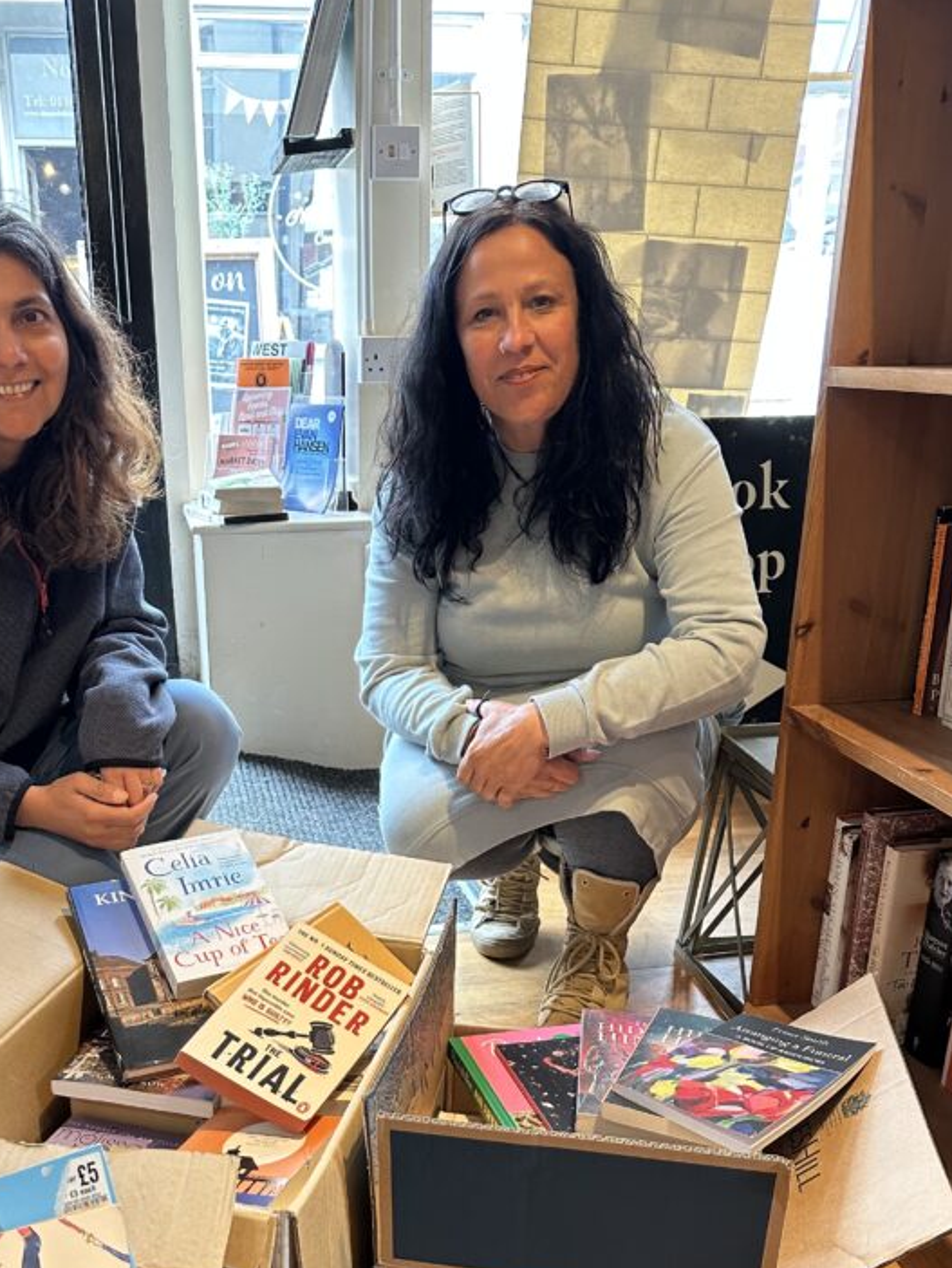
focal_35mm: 35
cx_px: 318
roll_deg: +1.4
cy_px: 878
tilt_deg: -21.1
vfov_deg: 51.3
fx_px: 1283
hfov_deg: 40.2
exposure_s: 1/50
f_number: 1.78
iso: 200
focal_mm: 6.86
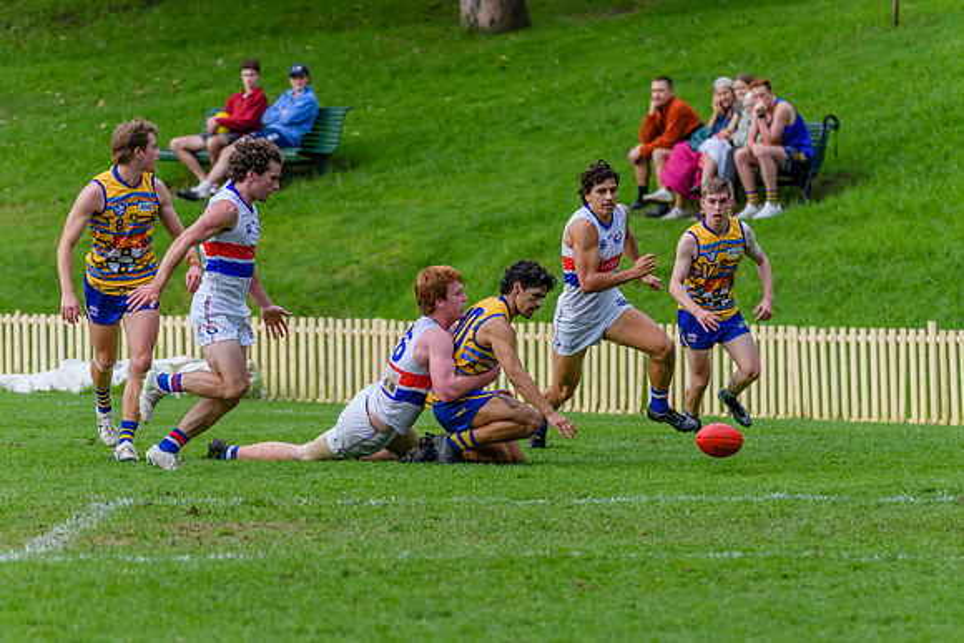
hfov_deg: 6.1
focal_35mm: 337
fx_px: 9015
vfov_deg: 4.1
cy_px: 392
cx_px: 510
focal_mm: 260
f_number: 5.6
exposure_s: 1/1600
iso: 1100
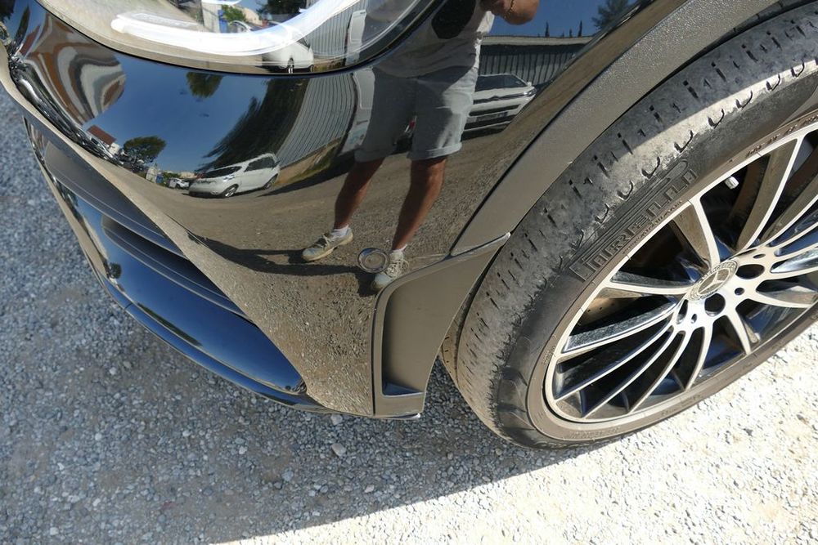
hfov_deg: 71.5
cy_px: 272
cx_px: 409
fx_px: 568
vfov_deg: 51.3
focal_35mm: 25
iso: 125
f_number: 2.8
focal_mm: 9.12
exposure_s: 1/320
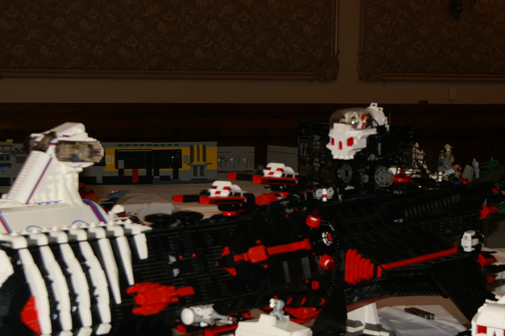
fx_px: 1219
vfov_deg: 15.6
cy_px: 220
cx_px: 269
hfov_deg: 23.4
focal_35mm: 87
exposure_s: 1/60
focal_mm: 30
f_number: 5.6
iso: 200
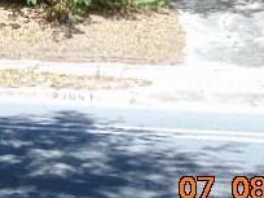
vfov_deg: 15.0
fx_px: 717
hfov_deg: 20.1
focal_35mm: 94
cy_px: -58
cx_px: -9
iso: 80
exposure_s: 1/320
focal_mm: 5.4
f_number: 3.1
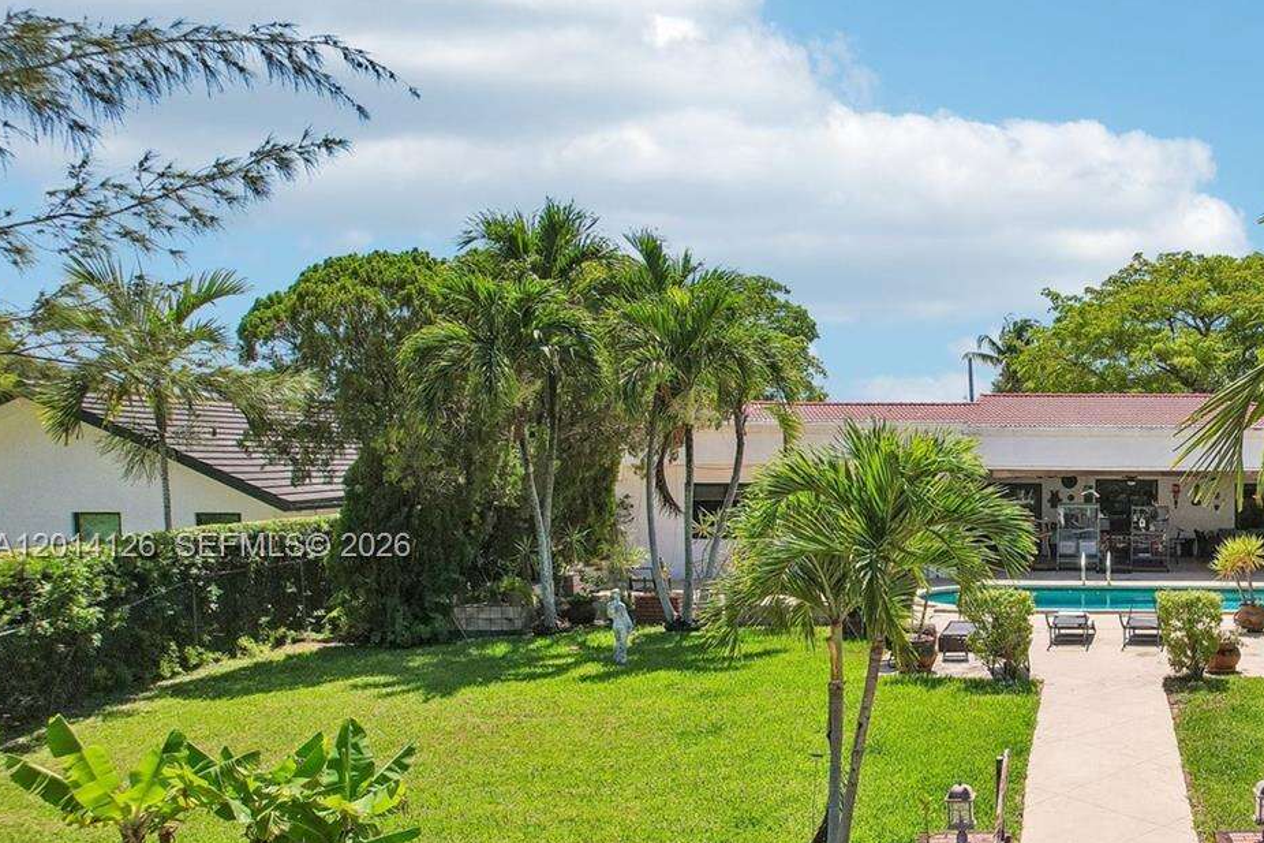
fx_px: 1334
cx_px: 1078
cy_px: 548
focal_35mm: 38
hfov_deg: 46.9
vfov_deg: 34.8
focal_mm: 8.4
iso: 100
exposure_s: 1/2000
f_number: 2.8
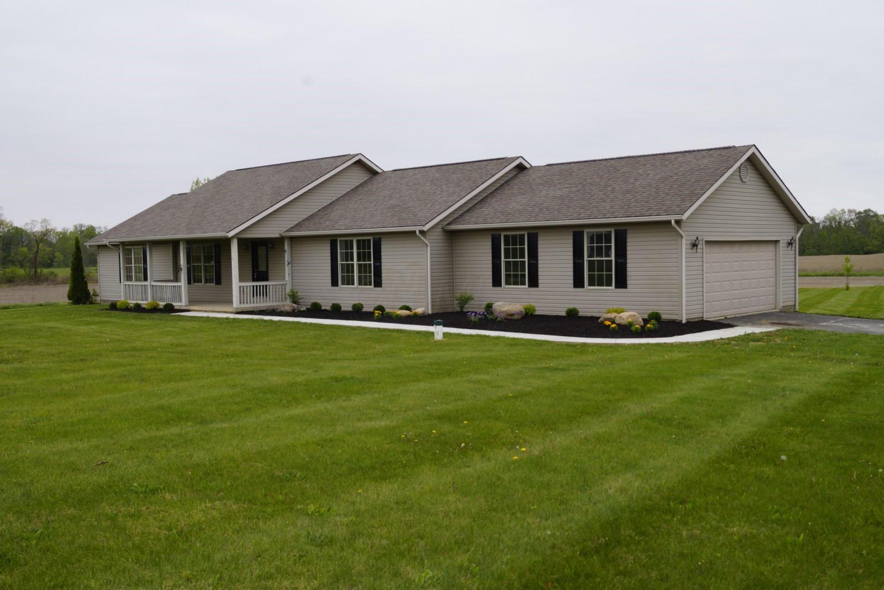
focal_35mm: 36
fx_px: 884
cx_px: 442
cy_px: 295
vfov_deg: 36.9
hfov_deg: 53.1
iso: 100
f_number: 13
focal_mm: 24
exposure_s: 1/80
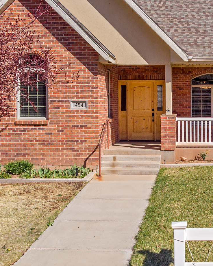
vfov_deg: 38.7
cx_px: 160
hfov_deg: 30.9
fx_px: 378
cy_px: 119
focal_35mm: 48
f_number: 2.8
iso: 107
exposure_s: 1/3800
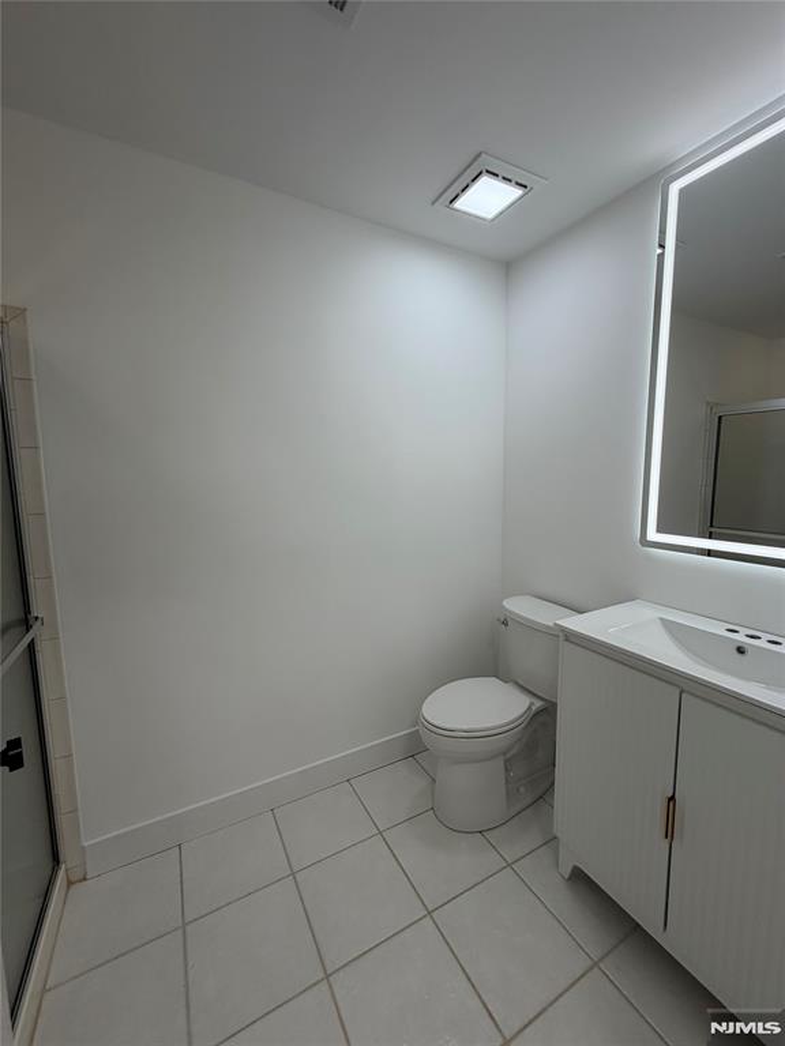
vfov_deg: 102.1
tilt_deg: -4.6
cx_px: 392
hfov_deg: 85.7
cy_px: 523
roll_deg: +1.9
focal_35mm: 14
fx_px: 423
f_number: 2.2
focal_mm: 2.22
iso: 64
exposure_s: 1/121
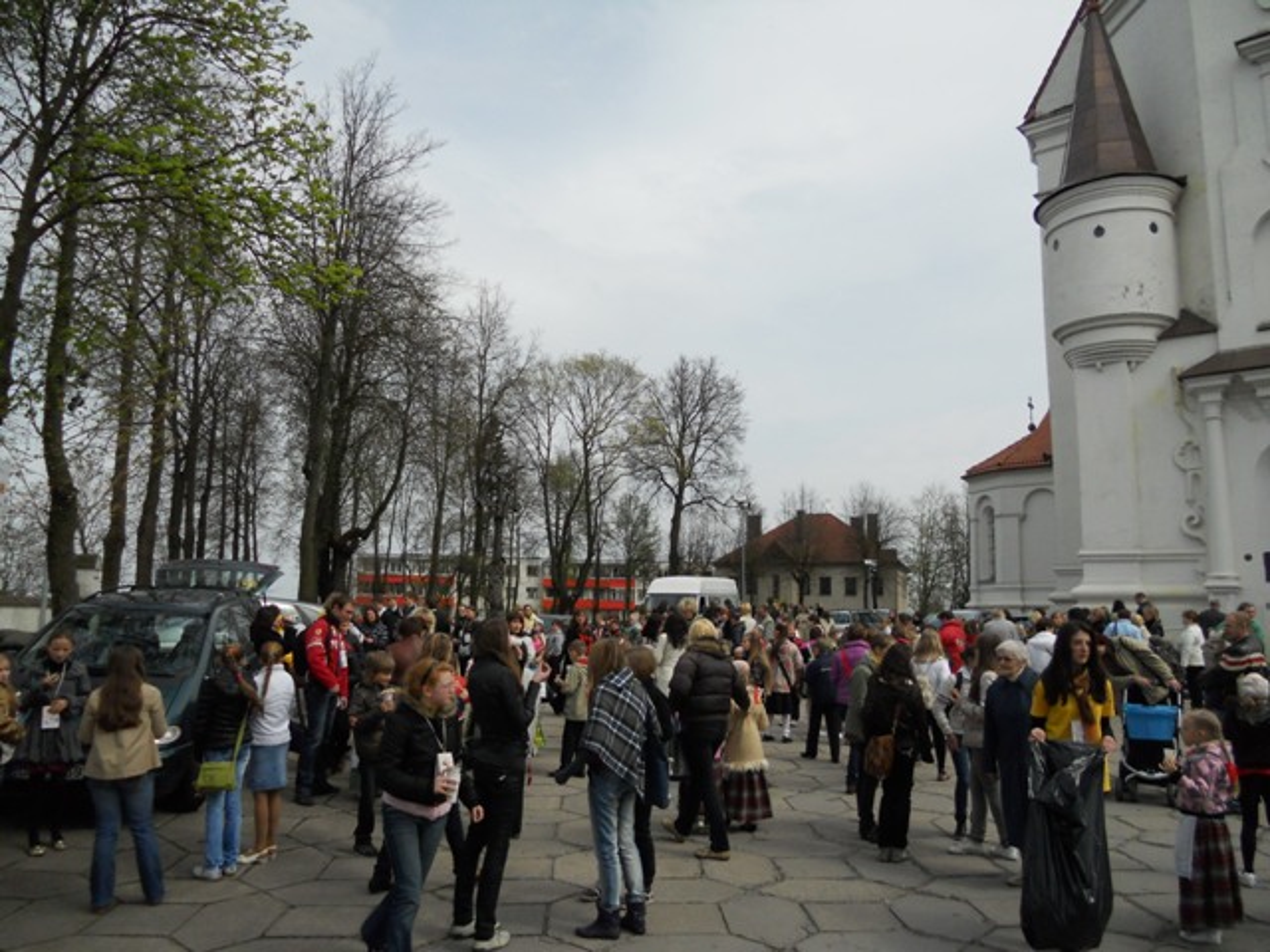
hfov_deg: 65.3
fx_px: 991
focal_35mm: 27
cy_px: 476
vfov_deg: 51.4
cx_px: 635
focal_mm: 4.9
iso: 200
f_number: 8
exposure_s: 1/500
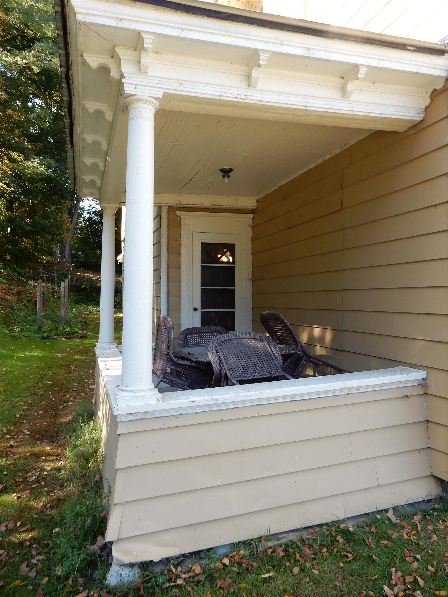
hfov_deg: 54.9
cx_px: 224
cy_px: 298
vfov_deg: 69.4
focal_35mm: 25
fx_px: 431
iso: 125
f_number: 3.7
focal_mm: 4.5
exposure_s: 1/125
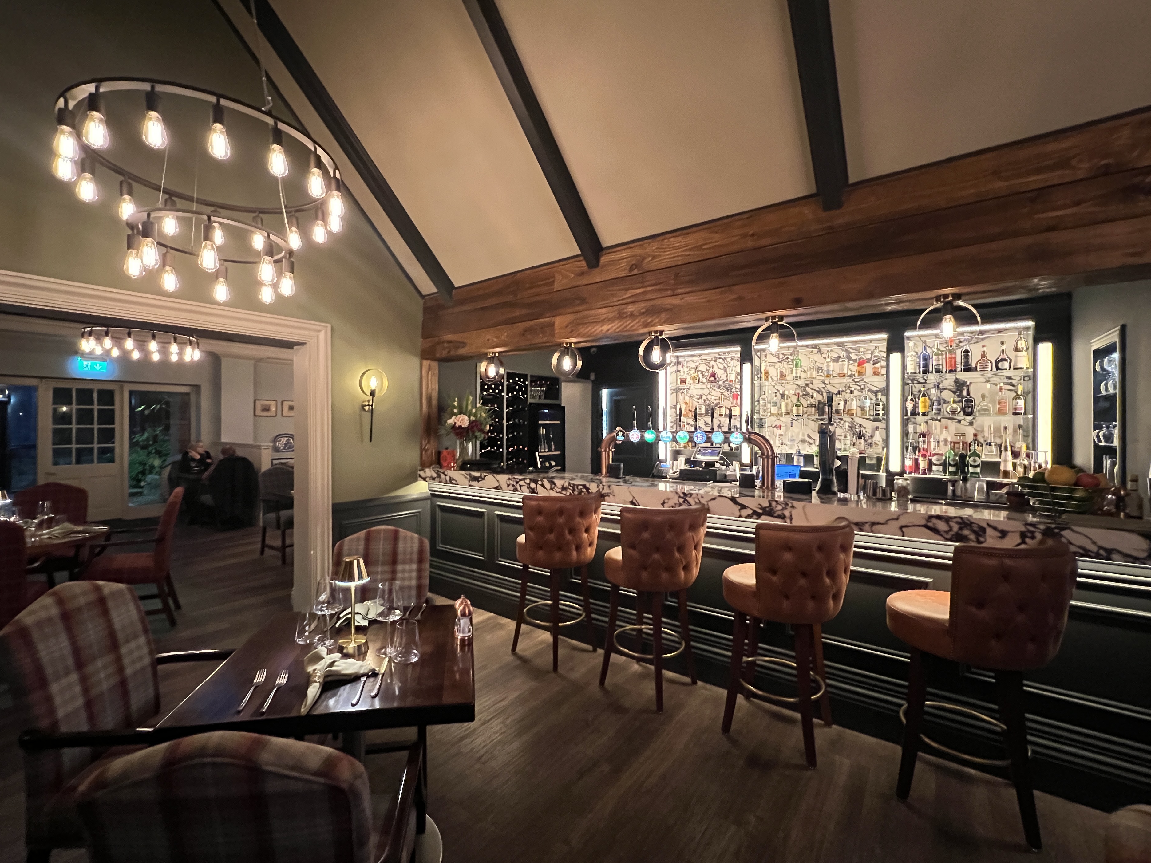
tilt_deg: -0.9
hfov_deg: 102.0
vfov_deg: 85.7
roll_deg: -0.1
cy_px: 425
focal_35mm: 14
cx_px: 548
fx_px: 466
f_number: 1.8
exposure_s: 1/50
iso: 1000
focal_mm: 1.57
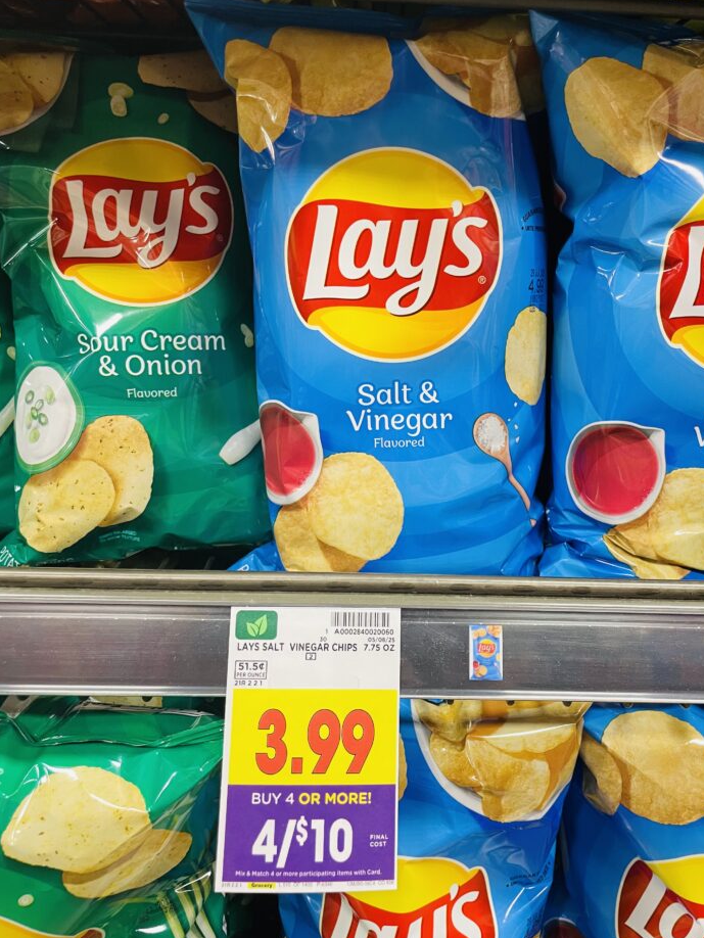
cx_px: 390
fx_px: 786
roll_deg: -2.7
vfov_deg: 61.6
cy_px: 454
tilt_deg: -17.6
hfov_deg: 48.2
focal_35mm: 29
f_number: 1.6
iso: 200
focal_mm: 4.2
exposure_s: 1/60
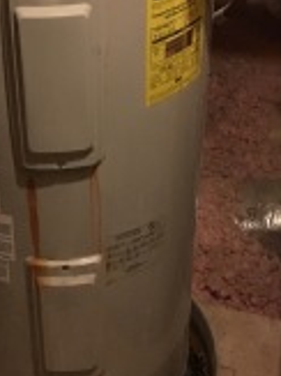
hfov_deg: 22.3
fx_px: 704
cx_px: 64
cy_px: 145
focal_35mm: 65
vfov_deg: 29.7
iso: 640
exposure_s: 1/15
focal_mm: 4.15
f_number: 2.2
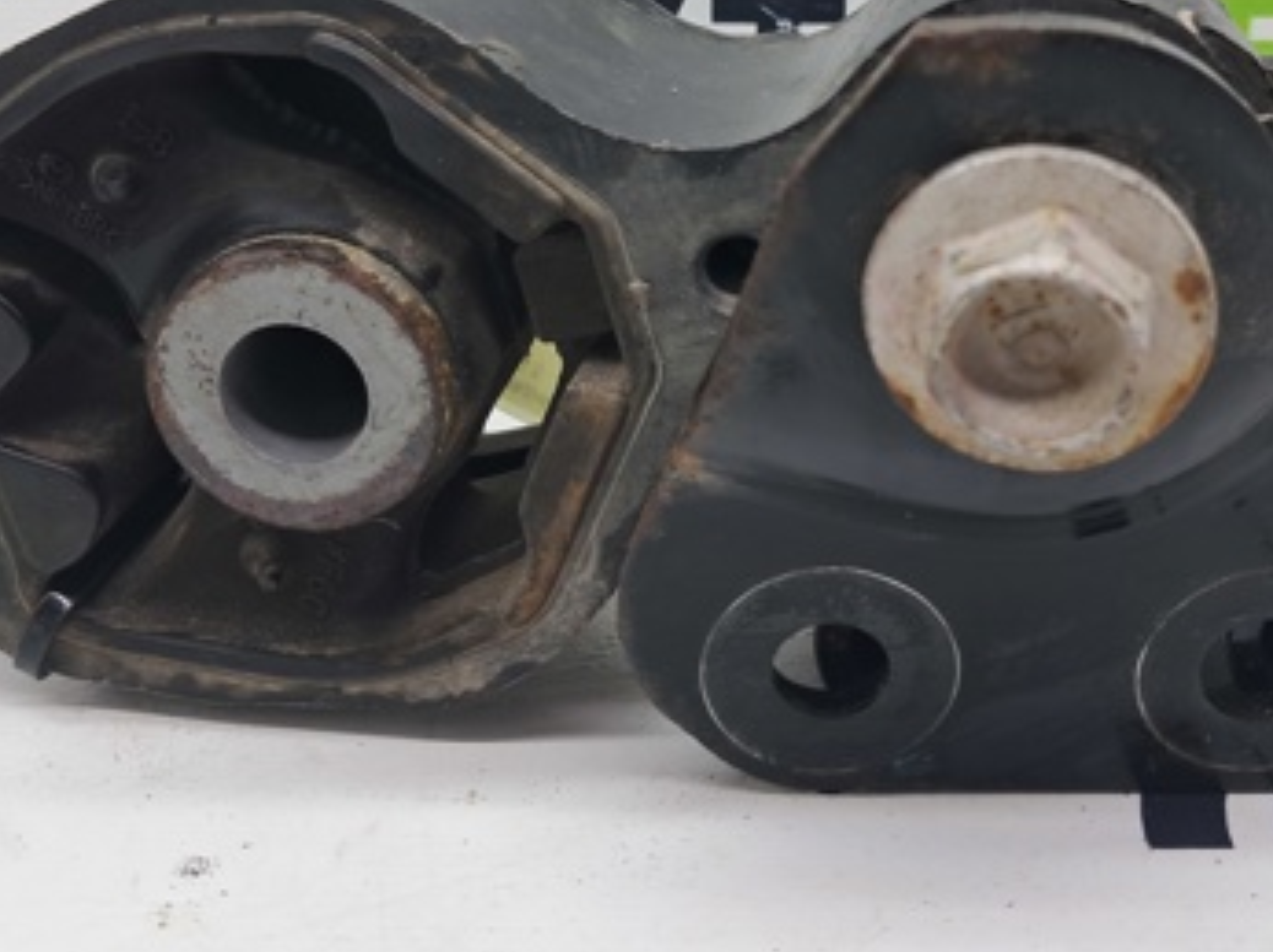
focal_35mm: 50
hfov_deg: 38.1
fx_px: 1837
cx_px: 758
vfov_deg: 28.2
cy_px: 127
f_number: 1.8
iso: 50
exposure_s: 1/50
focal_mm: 4
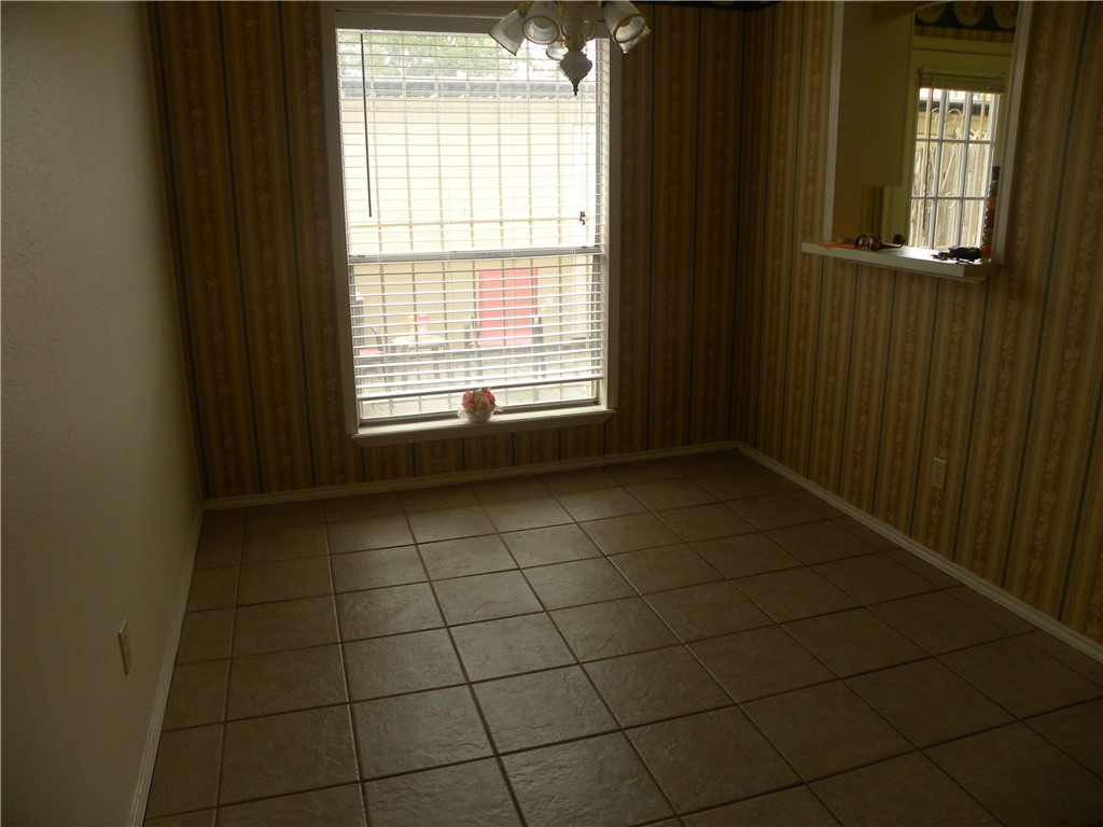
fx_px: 828
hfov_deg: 67.3
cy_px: 414
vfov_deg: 53.1
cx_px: 552
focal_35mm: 26
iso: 64
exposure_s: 1/66.4
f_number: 3.2
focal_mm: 4.6
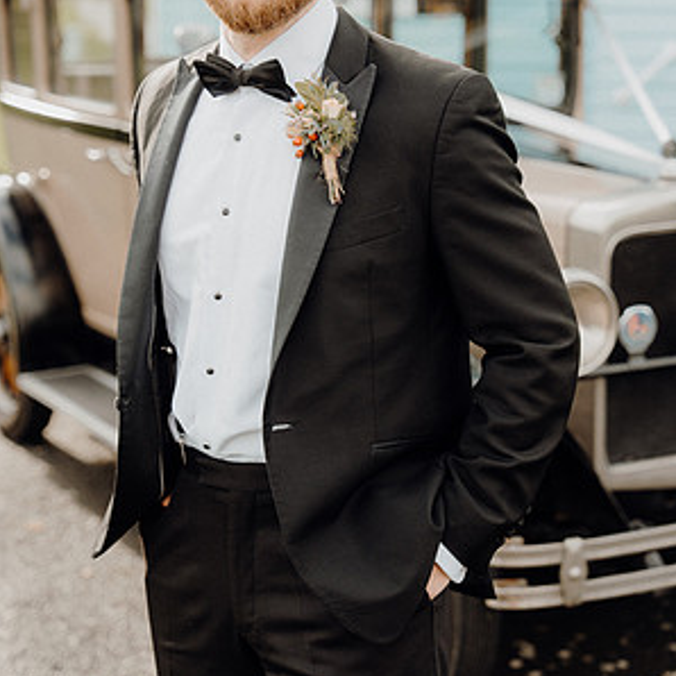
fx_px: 1900
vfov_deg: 20.2
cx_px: 338
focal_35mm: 86
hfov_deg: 20.2
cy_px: 290
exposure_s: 1/500
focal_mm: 67
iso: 250
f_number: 3.5
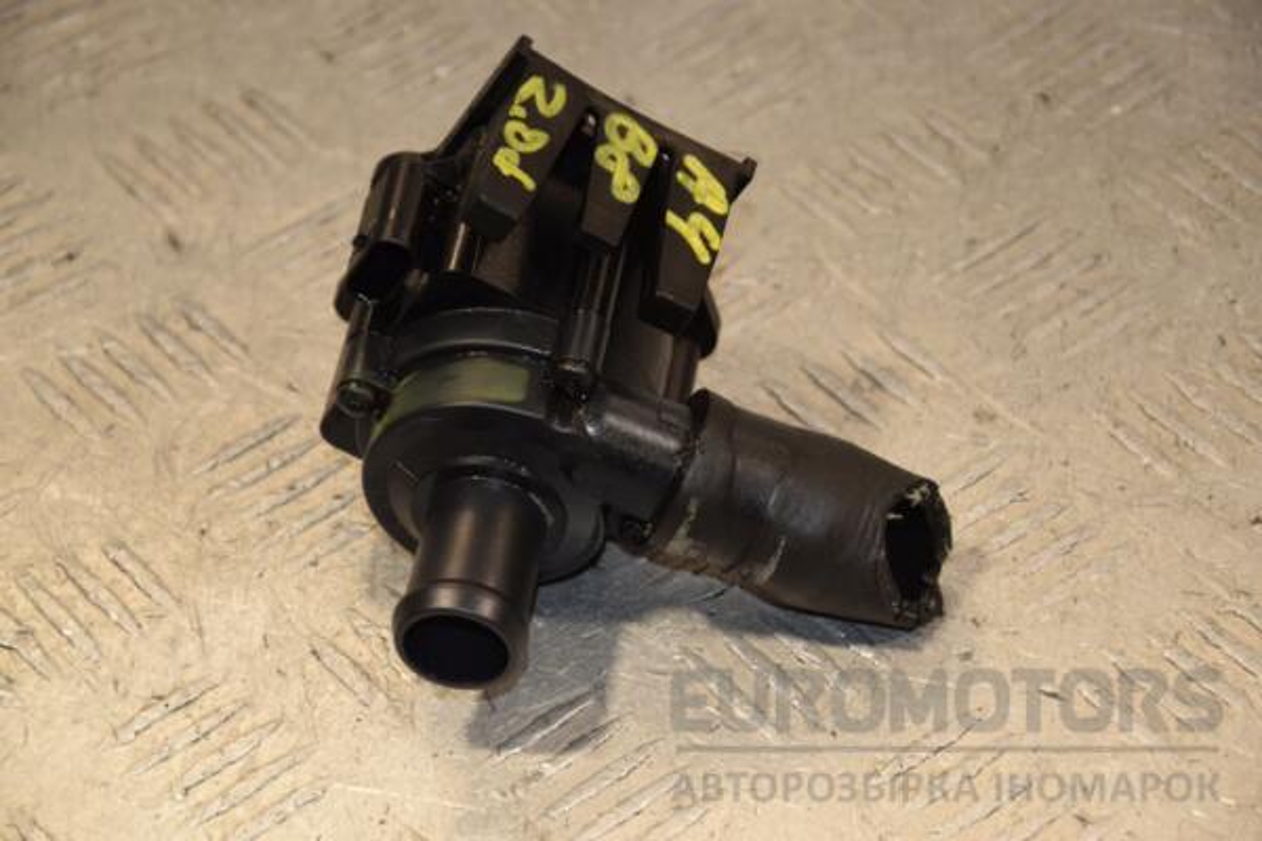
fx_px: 5521
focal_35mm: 158
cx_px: 631
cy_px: 420
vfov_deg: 8.7
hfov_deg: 13.0
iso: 800
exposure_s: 1/200
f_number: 7.1
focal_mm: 105
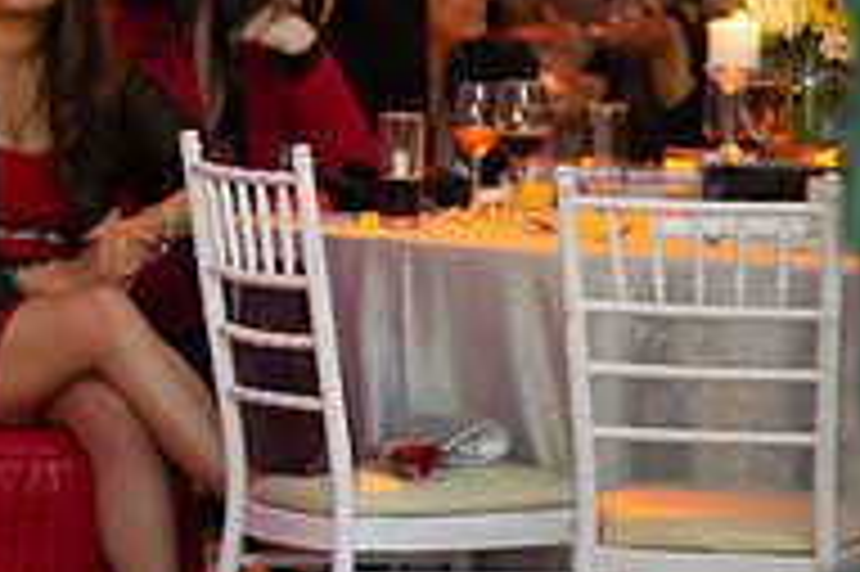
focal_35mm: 501
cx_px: -405
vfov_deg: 2.7
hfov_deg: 4.1
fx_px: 11958
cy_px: -45
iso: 1000
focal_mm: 165
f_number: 3.5
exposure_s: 1/125
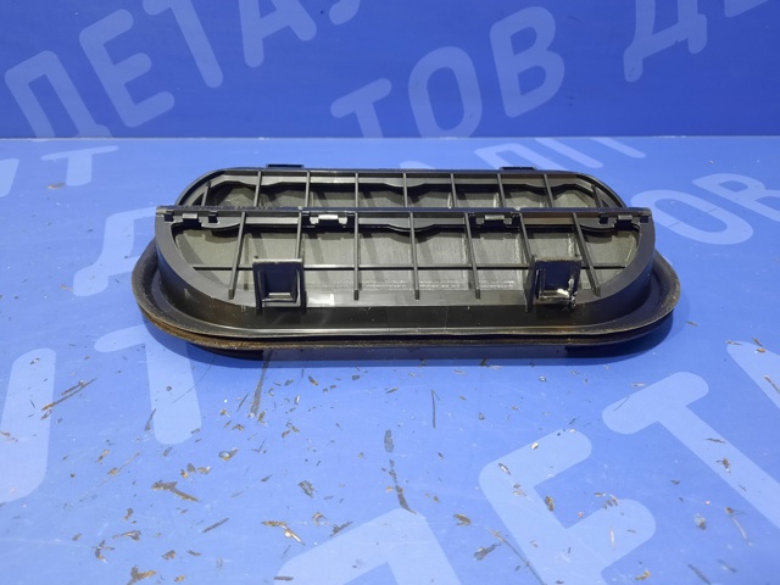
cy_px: 292
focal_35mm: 25
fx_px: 563
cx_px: 390
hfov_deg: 69.4
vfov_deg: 54.9
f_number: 2
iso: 400
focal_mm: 4.6
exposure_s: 1/25
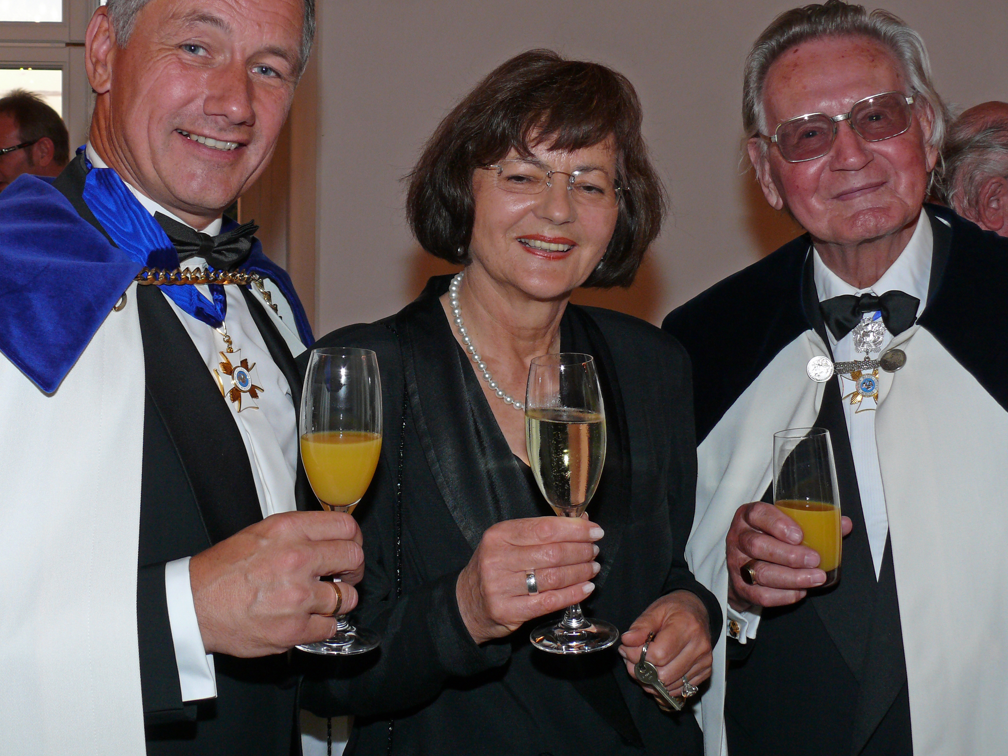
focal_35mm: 49
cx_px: 470
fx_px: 1427
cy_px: 344
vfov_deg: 29.7
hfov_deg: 38.9
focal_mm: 8.7
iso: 100
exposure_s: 1/30
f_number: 4
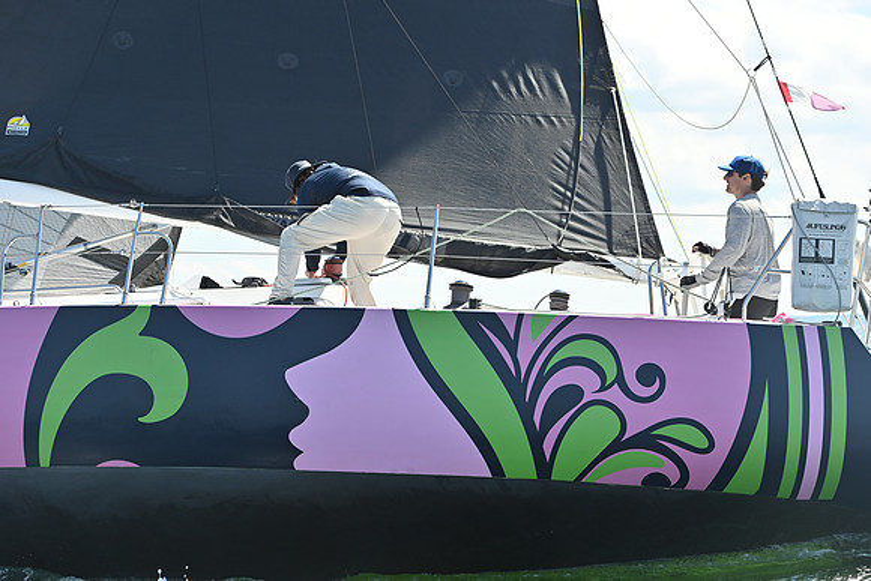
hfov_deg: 21.5
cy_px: 290
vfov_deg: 14.4
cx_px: 436
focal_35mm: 95
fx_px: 2299
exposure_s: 1/1250
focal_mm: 95
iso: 250
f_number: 6.3
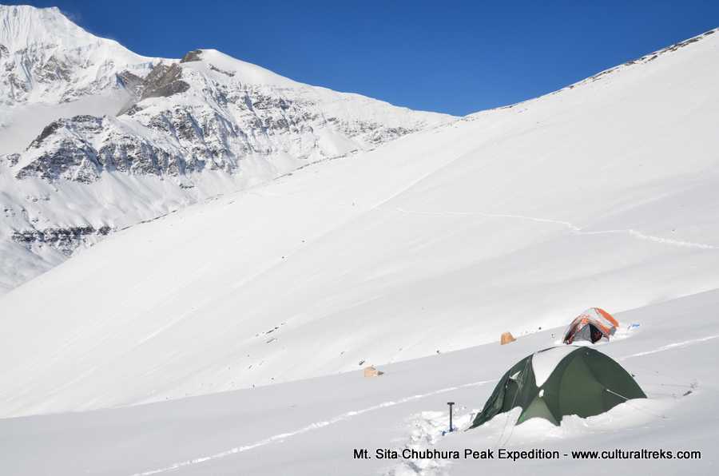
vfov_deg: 43.4
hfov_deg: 62.0
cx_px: 360
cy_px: 238
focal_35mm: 30
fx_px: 598
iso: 200
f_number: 11
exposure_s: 1/500
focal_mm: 20
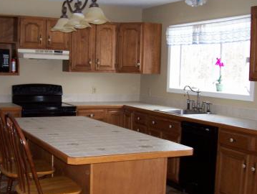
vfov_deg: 26.6
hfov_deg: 34.7
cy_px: 101
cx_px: 96
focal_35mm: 55
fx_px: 409
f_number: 2.7
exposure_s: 1/112
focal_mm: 5.6
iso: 140
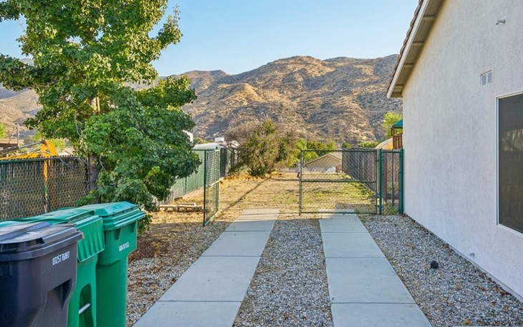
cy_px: 131
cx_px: 298
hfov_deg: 56.5
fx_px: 485
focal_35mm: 34
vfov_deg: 37.1
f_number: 8
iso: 100
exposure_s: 1/80
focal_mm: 24
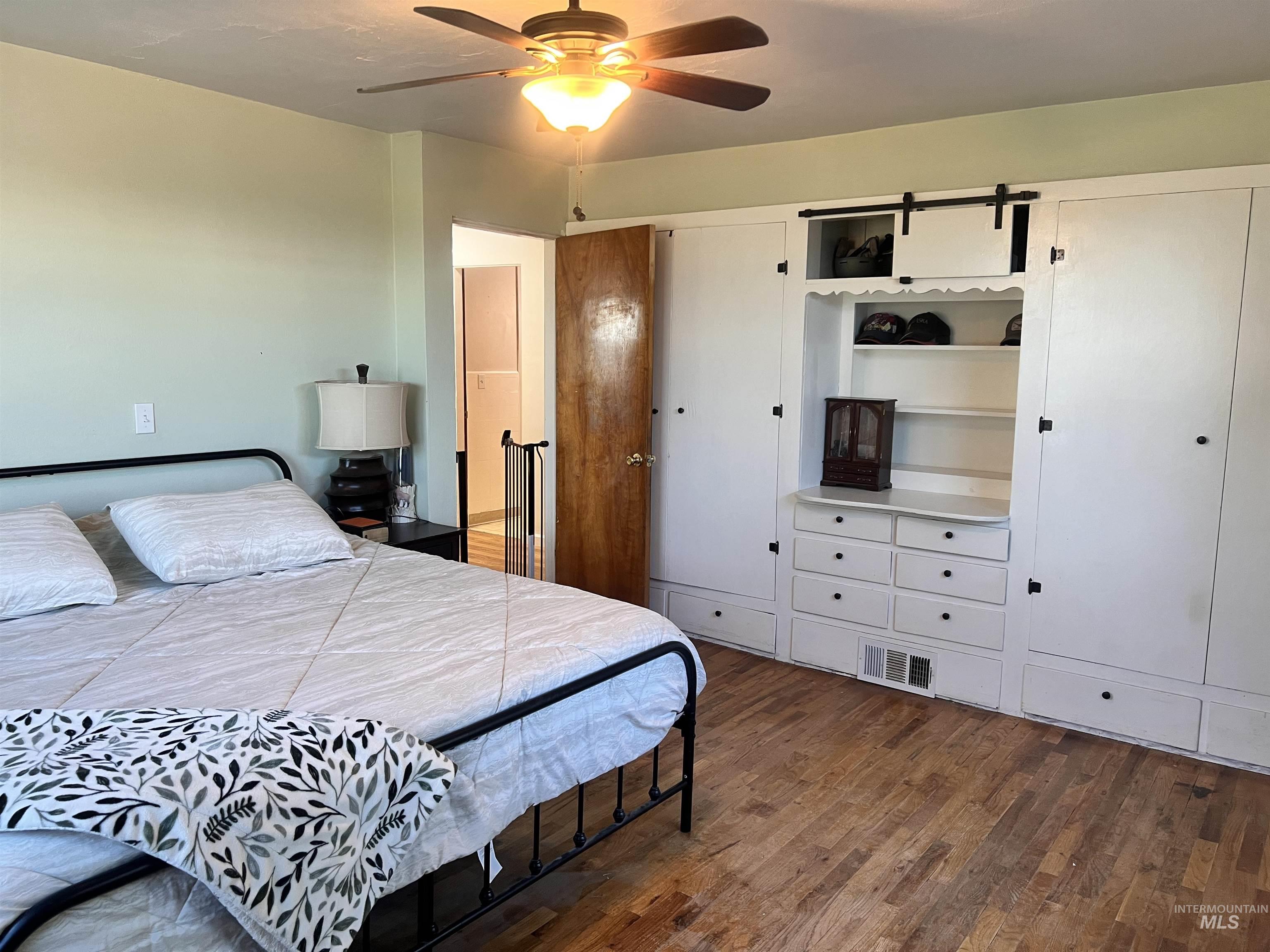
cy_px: 476
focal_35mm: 26
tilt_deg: -7.8
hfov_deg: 67.3
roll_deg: -0.7
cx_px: 635
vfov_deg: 53.1
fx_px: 954
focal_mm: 5.7
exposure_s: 1/60
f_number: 1.5
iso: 80
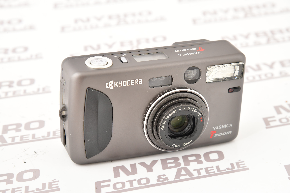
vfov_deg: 11.4
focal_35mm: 120
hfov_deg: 17.1
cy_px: 96
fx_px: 967
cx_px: 145
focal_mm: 120
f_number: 11
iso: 1600
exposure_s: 1/160
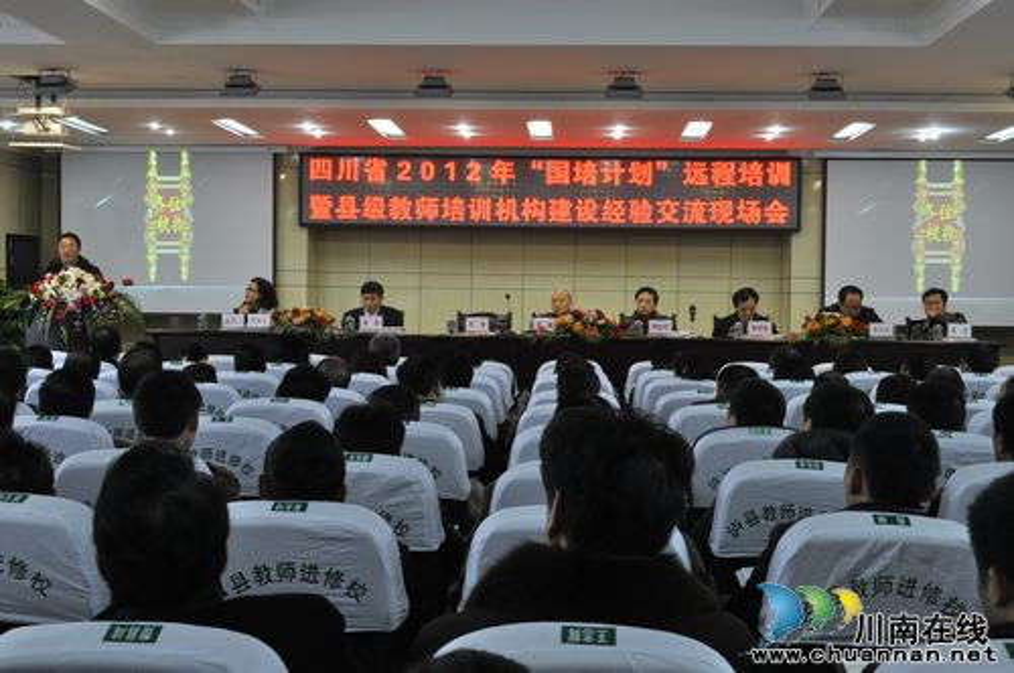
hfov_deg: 41.2
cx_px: 507
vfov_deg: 28.0
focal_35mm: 48
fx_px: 1350
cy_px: 336
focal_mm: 32
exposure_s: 1/15
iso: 800
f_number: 9
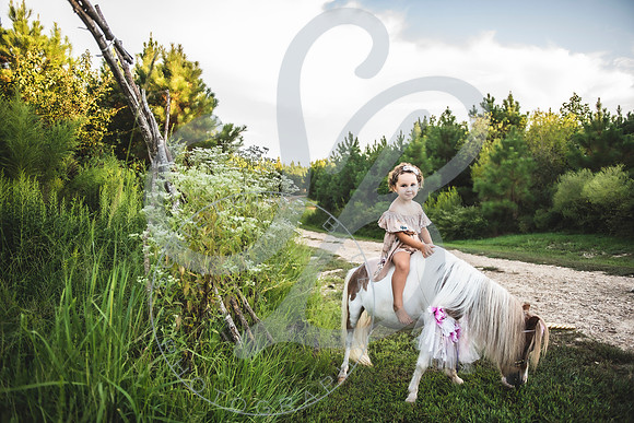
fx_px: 458
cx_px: 317
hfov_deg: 69.4
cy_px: 212
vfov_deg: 49.6
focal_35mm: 26
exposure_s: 1/200
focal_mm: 26
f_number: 2.8
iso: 100
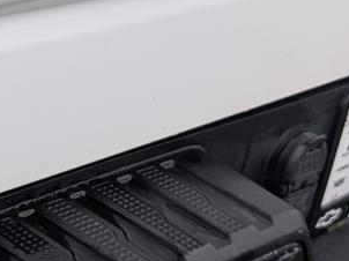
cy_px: 32
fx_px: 1048
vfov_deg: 14.1
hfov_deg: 18.6
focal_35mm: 104
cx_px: 30
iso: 39
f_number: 1.68
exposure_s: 1/286
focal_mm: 6.9
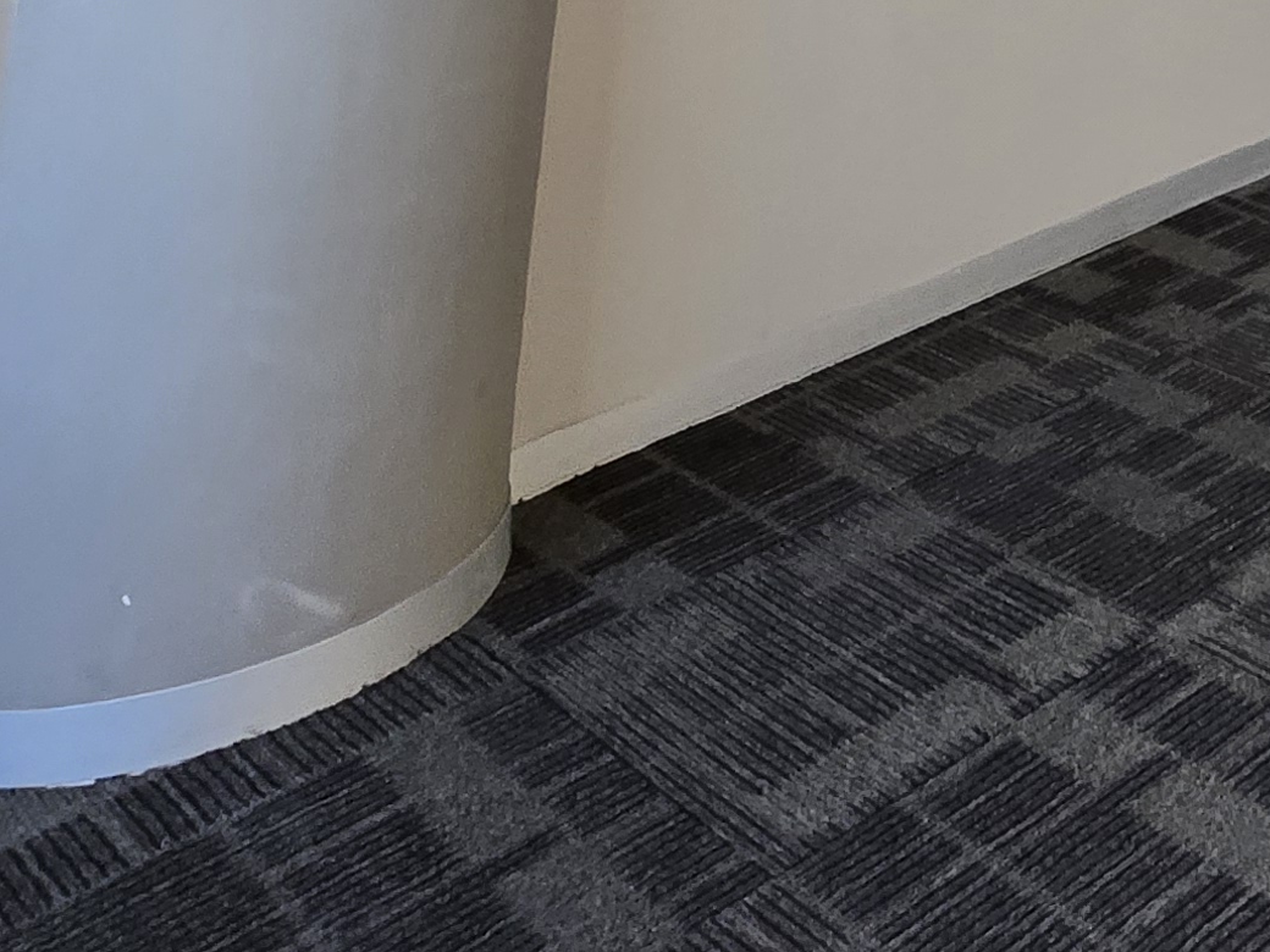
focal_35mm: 50
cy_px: -514
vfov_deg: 23.0
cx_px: 1443
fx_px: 1834
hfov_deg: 32.8
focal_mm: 1.7
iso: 100
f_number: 2.2
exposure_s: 1/100
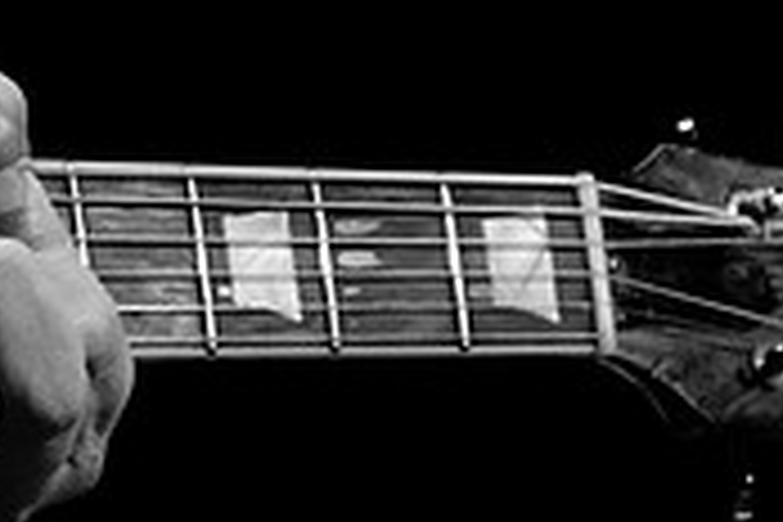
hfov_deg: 5.9
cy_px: 428
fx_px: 7590
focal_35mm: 349
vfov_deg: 3.9
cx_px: -130
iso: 1600
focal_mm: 70
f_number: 2.8
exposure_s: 1/80
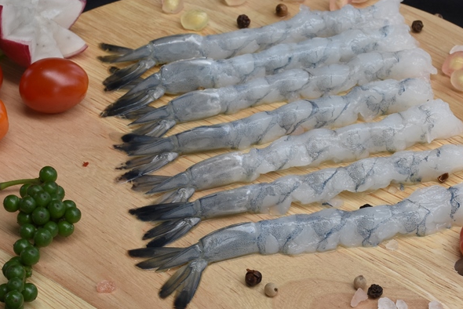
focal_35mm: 157
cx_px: 262
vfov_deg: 8.8
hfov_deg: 13.1
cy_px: 152
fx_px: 2020
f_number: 14
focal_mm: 60
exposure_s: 1/125
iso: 400
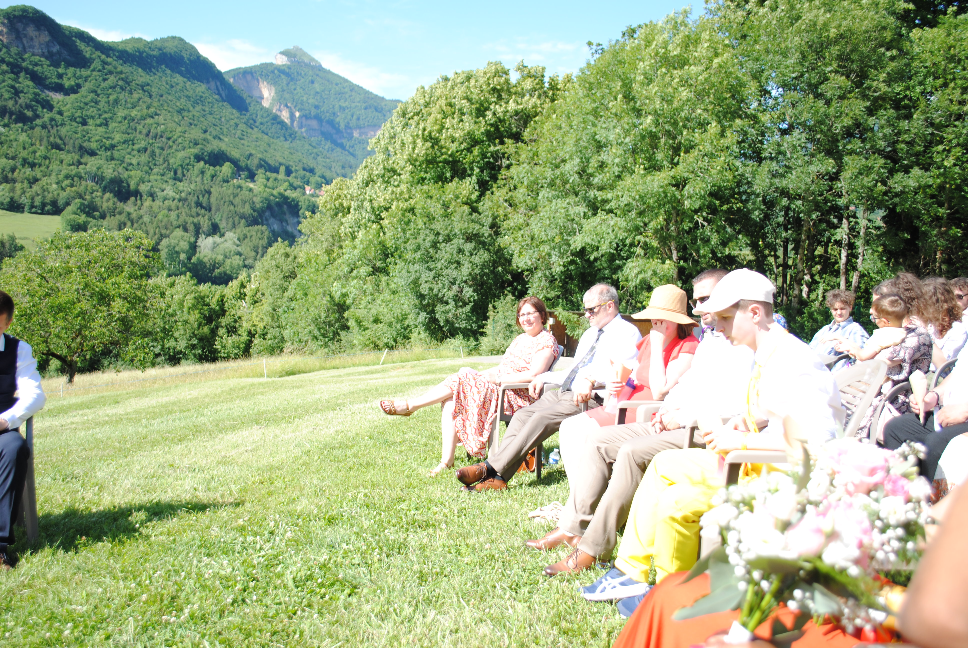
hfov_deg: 61.9
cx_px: 484
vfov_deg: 43.7
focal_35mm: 30
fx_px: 808
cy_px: 324
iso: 100
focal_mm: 20
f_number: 8
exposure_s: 1/250
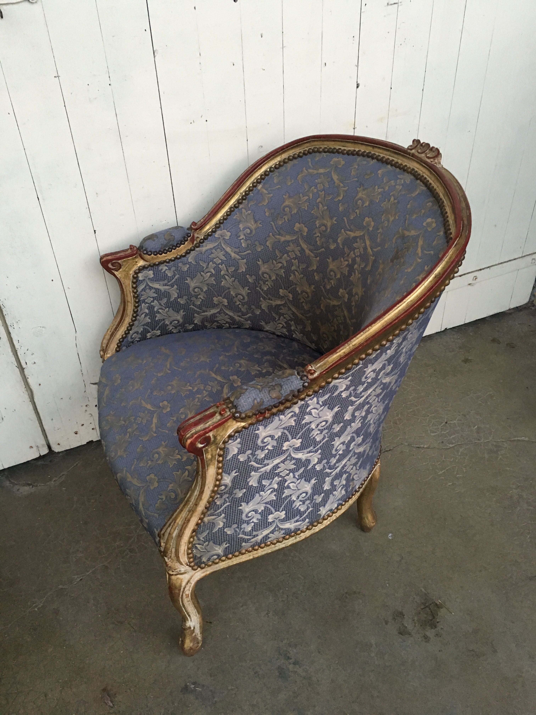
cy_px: 358
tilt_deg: -36.9
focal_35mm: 29
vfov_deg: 61.7
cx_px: 268
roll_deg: +2.5
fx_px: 599
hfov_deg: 48.2
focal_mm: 4.15
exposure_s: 1/33
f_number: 2.2
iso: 250
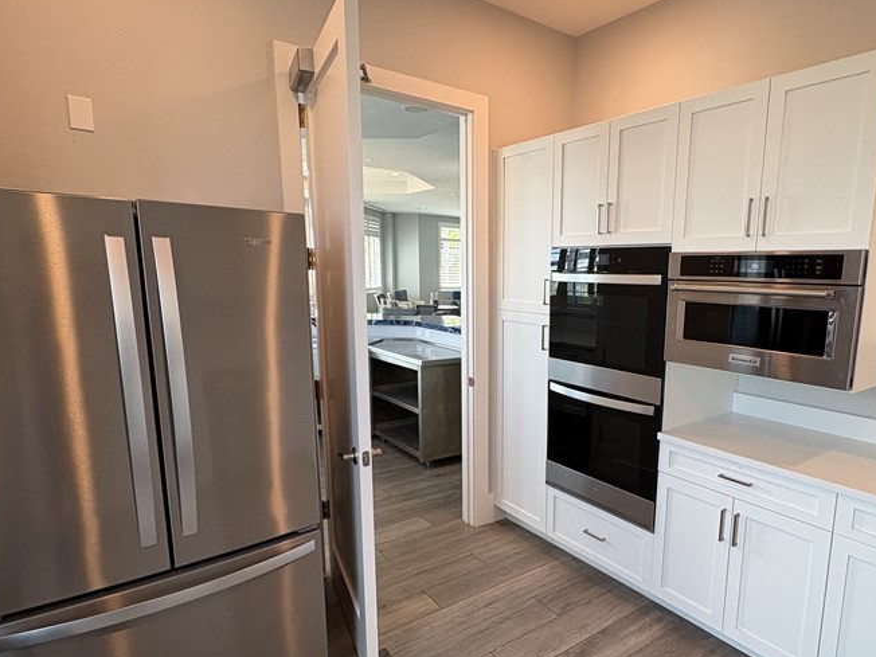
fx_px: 557
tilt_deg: -11.5
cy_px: 371
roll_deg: -0.2
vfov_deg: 60.9
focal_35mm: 22
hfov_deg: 75.1
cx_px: 545
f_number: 2.2
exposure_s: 1/120
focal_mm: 2.22
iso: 125
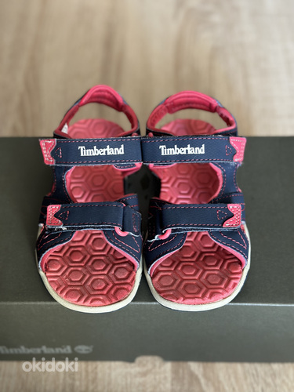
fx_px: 544
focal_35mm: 48
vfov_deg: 39.7
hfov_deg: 30.3
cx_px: 147
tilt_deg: -52.3
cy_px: 196
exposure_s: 1/50
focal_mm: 6.86
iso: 320
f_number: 1.78
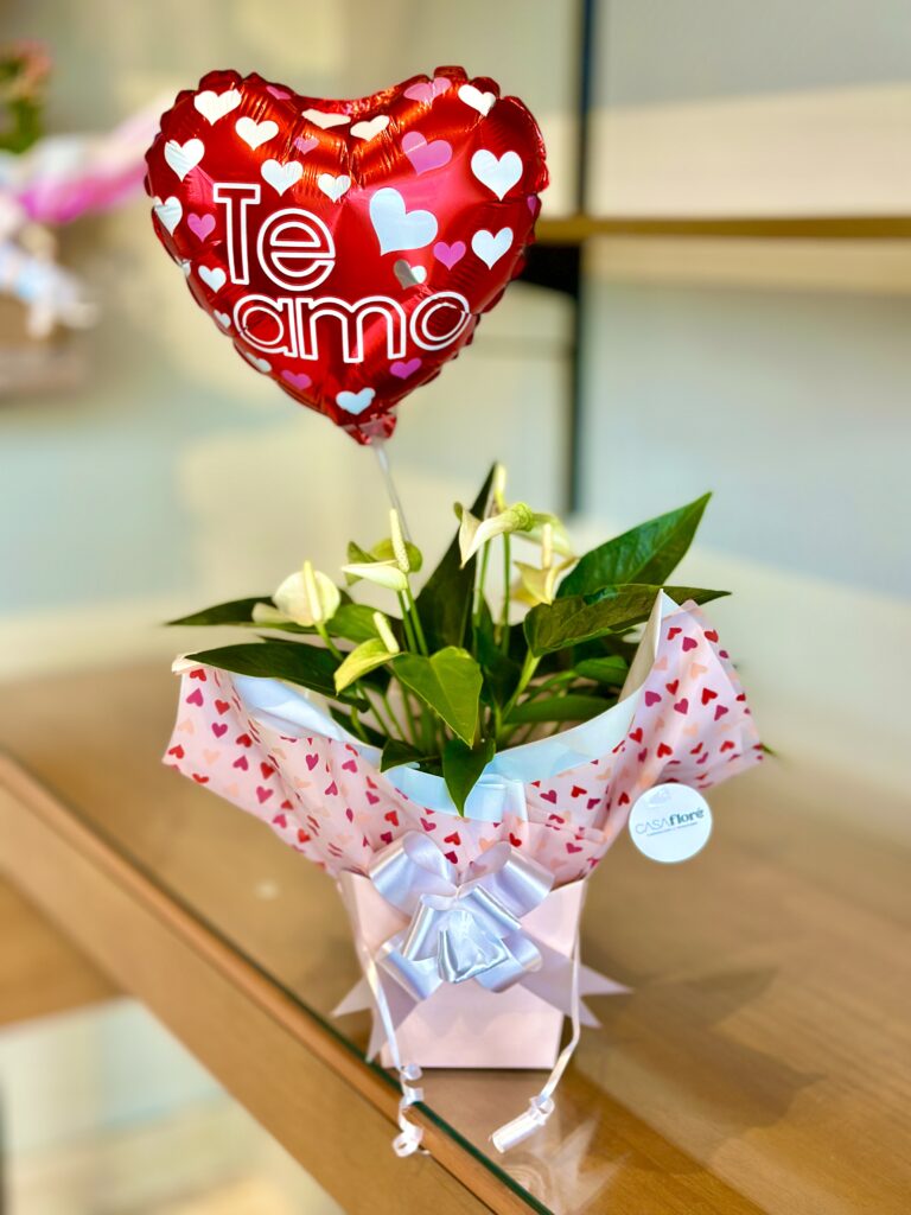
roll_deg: -0.9
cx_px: 456
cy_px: 608
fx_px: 1684
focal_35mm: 48
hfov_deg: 30.3
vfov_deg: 39.7
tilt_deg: -13.8
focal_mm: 6.86
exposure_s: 1/120
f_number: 1.78
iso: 100
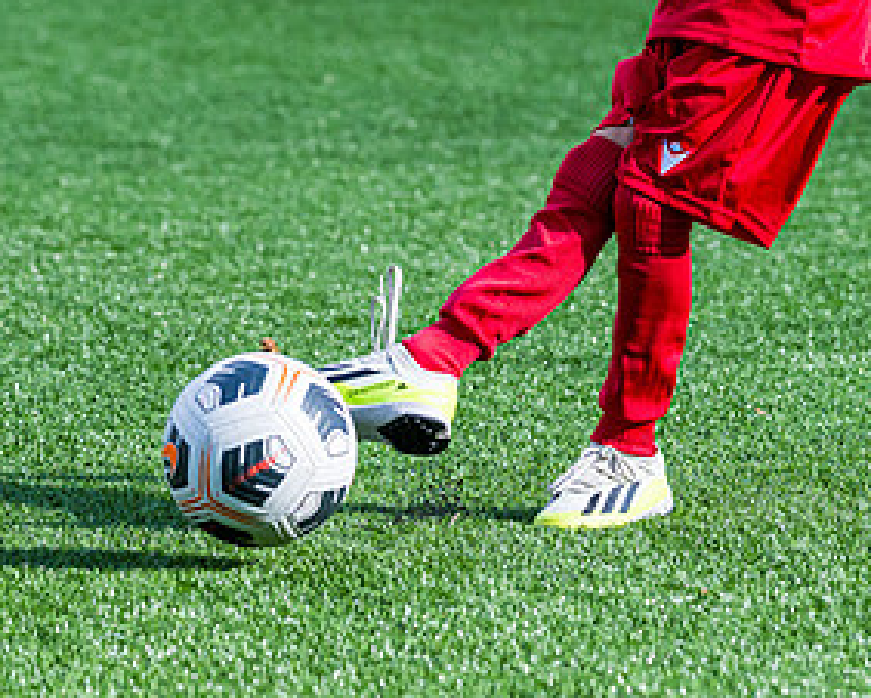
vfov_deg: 3.3
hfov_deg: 4.2
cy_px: -251
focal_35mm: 465
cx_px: 559
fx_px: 11995
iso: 400
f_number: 4
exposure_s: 1/2000
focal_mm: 135
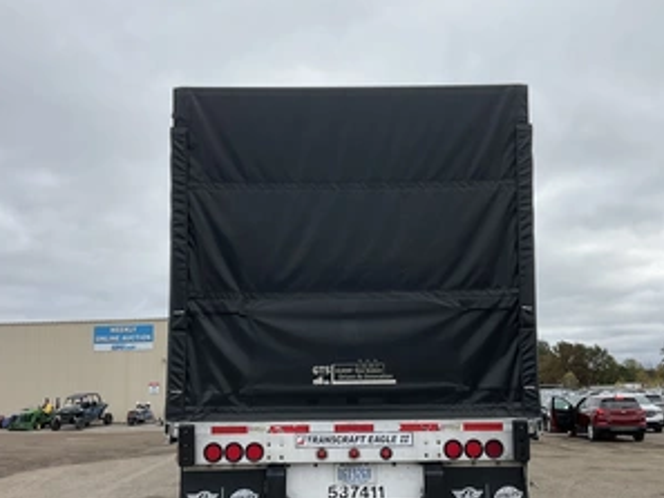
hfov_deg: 47.8
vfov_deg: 36.7
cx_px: 347
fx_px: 748
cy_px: 297
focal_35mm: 39
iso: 25
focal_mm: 3
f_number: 1.8
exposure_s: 1/1121
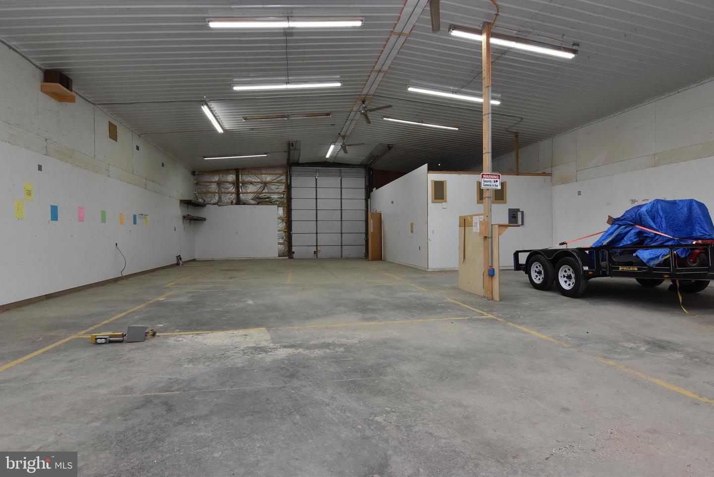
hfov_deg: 90.0
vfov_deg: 67.5
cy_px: 238
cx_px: 357
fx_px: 357
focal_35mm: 18
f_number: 7.1
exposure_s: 1/50
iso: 400
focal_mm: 12
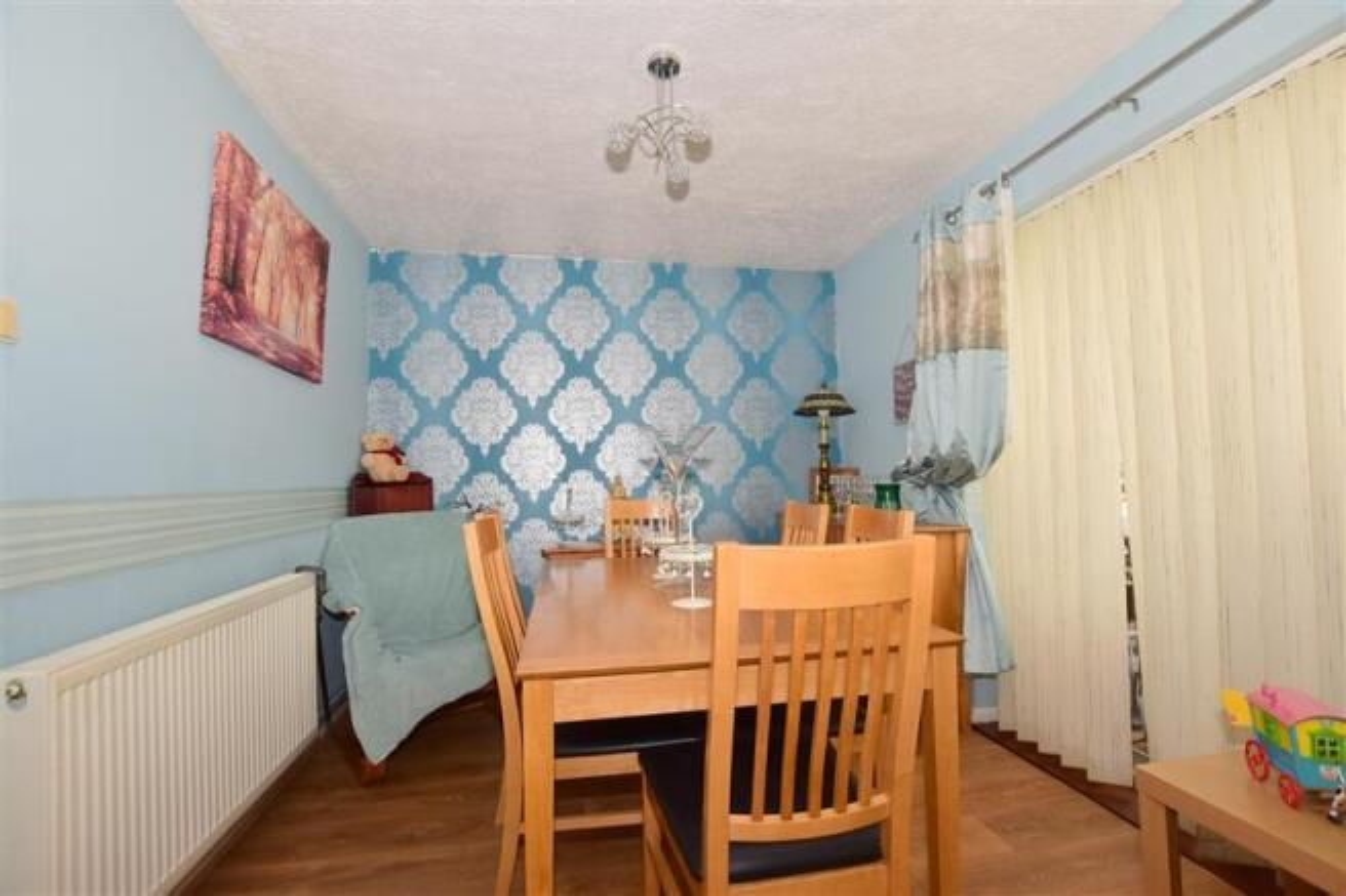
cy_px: 448
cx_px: 673
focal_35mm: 15
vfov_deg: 77.3
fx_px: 561
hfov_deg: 100.4
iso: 400
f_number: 5.6
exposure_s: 1/60
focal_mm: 10
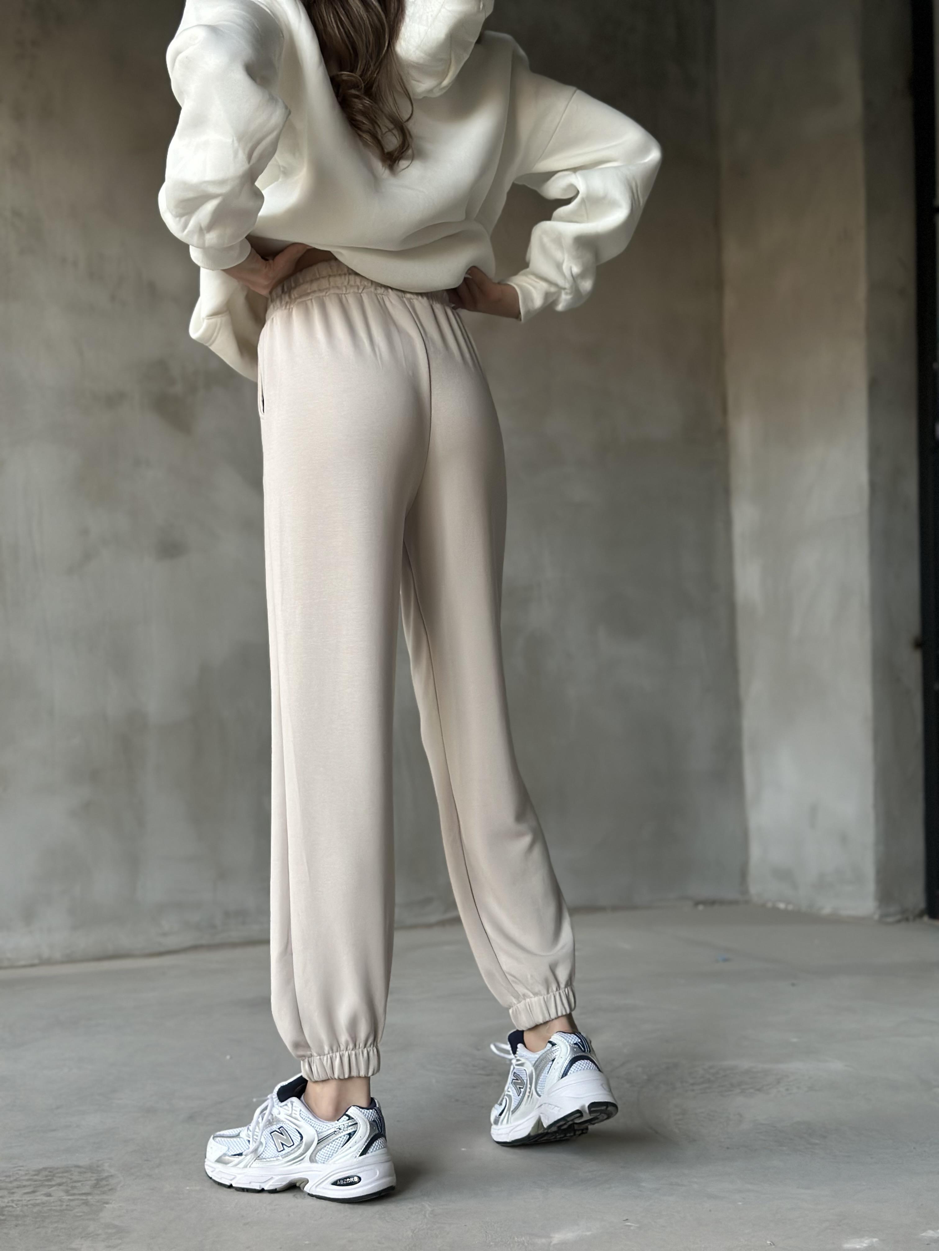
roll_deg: +0.5
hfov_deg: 30.3
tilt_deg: +1.8
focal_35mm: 48
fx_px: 1736
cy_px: 626
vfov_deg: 39.7
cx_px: 470
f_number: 1.78
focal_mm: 6.86
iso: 200
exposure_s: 1/60
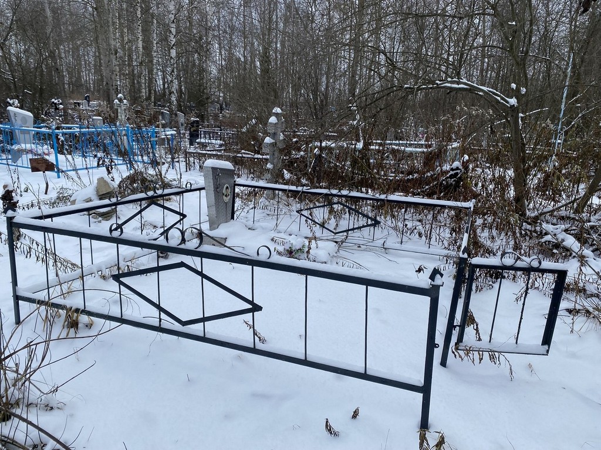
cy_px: 225
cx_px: 300
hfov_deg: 67.3
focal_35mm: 26
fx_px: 451
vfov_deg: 53.1
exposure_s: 1/949
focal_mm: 4.25
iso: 32
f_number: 1.8
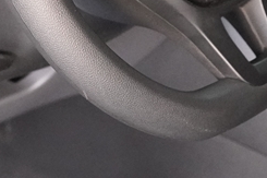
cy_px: -54
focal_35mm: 201
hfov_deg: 10.2
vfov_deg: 6.8
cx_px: 171
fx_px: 1490
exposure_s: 1/160
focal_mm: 32
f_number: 2.8
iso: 4000
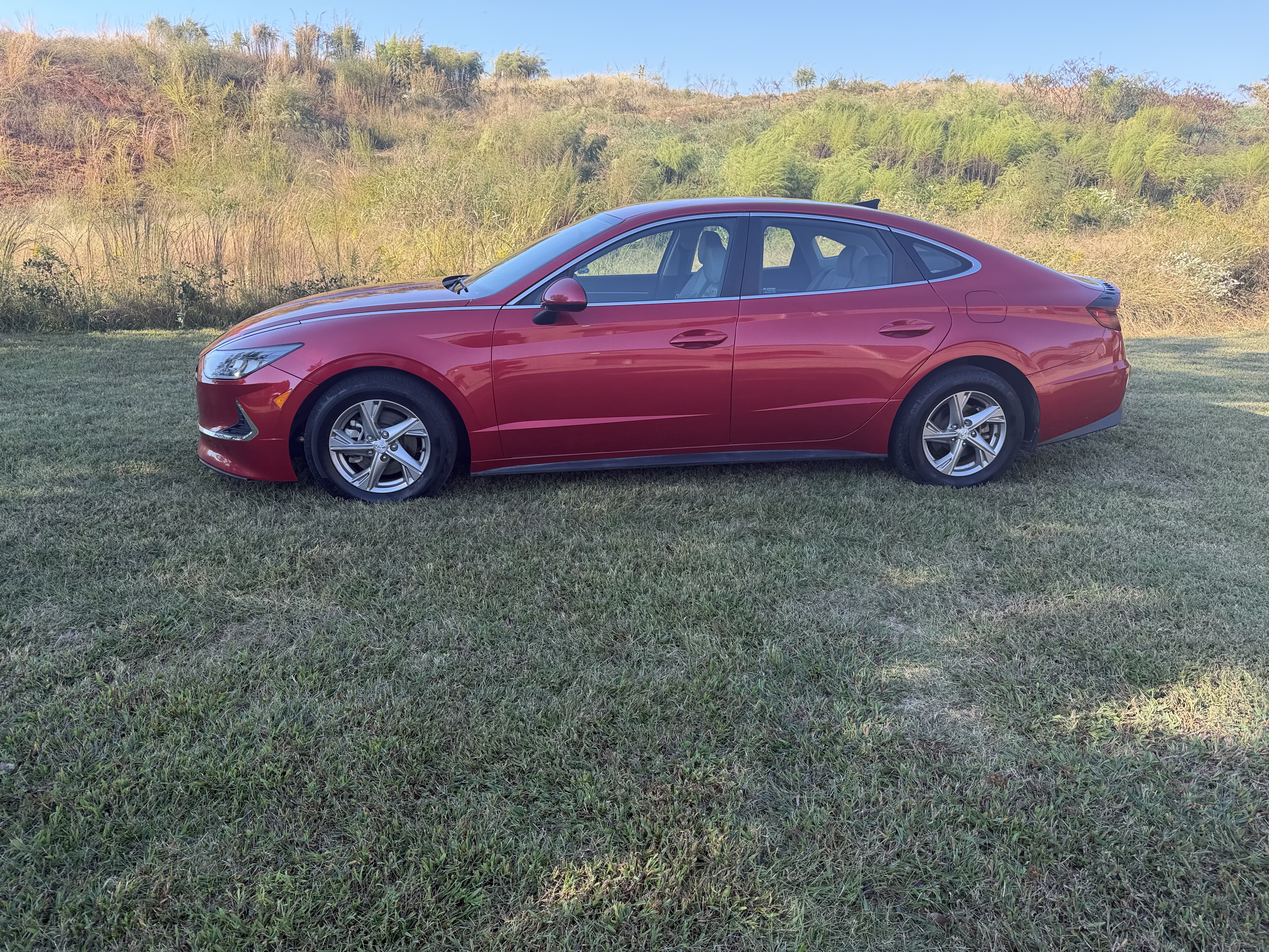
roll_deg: +2.1
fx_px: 880
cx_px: 634
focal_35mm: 24
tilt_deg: -16.2
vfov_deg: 56.8
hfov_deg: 71.6
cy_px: 476
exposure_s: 1/735
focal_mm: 6.76
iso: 80
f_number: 1.78
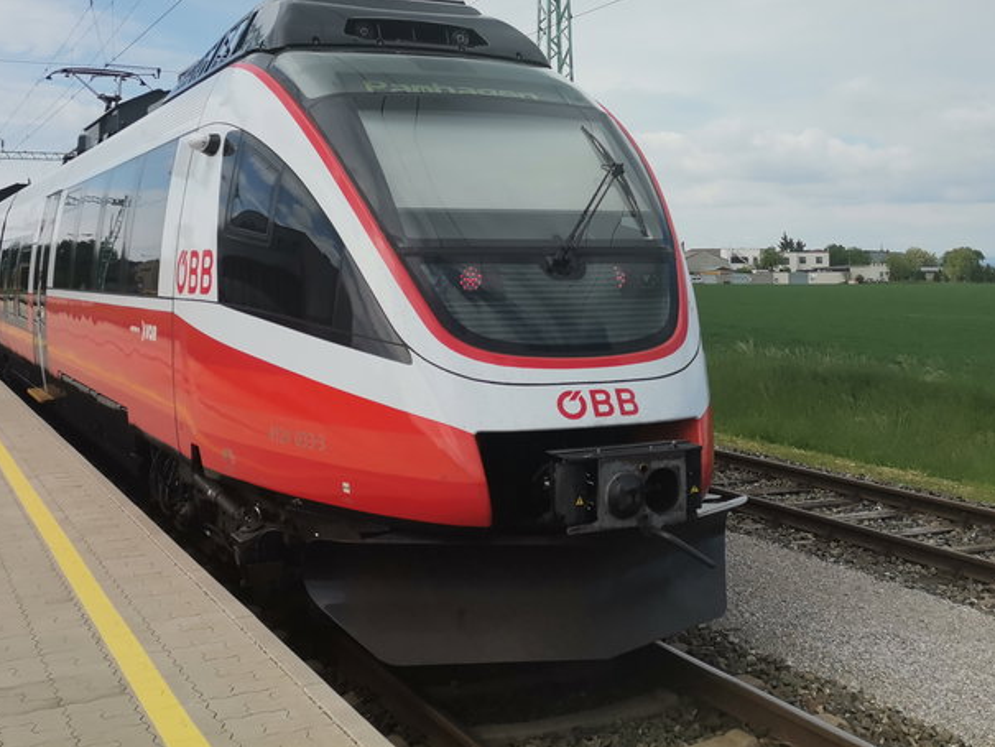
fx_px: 1265
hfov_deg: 42.9
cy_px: 130
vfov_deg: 31.9
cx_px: 516
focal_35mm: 44
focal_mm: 4.75
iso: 50
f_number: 1.8
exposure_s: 1/2331
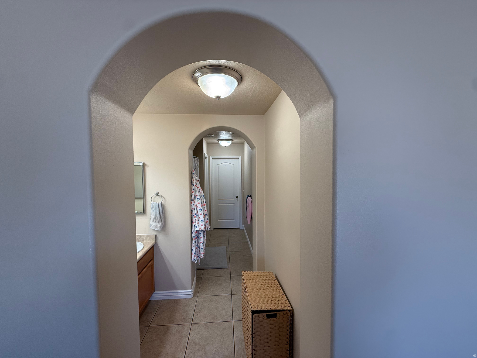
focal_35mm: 14
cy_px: 179
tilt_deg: -1.9
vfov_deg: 85.7
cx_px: 238
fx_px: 193
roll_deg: +0.9
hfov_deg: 102.1
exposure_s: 1/120
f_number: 2.2
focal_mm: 2.22
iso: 125
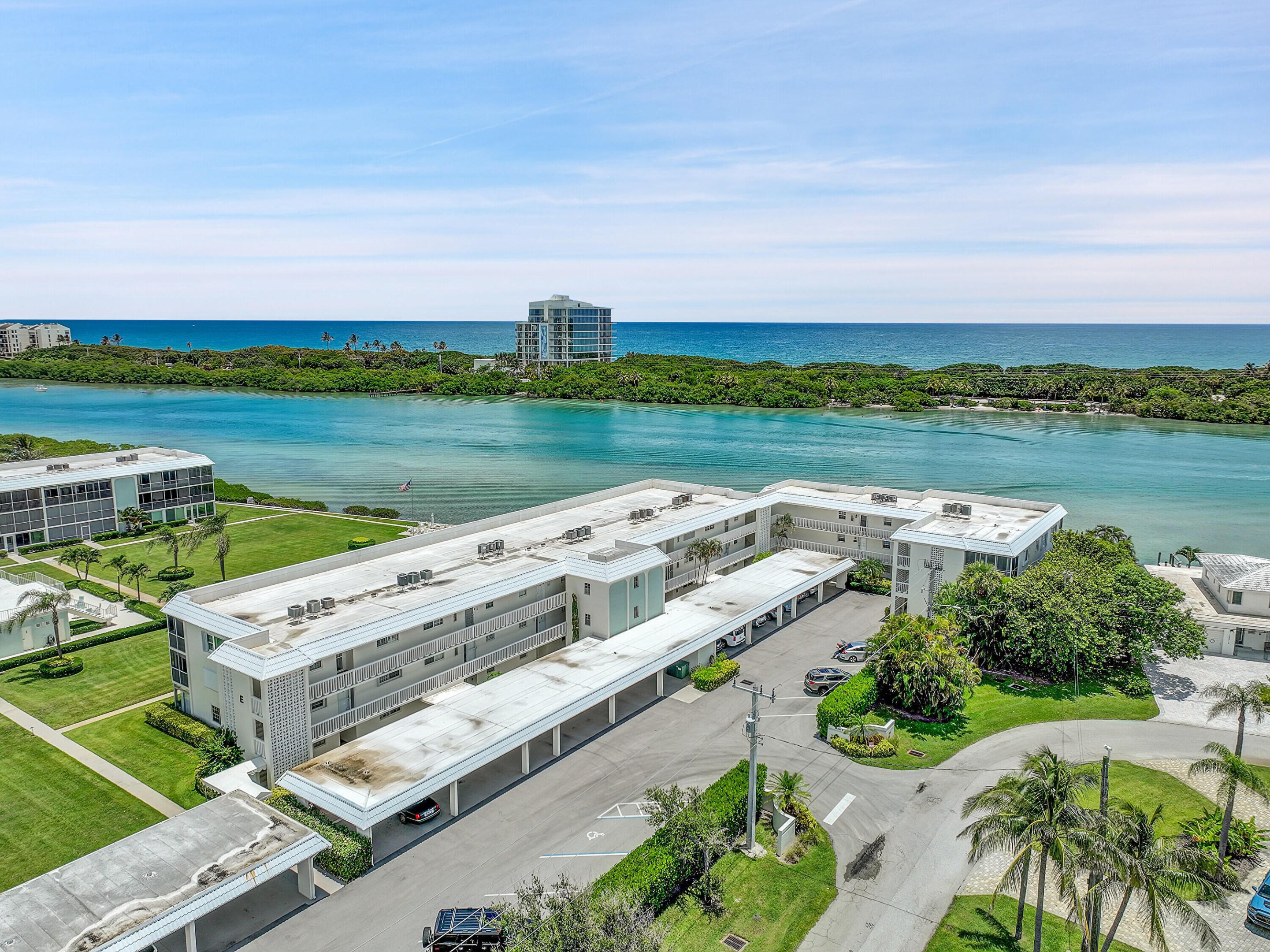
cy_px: 476
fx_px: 880
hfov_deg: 71.6
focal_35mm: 24
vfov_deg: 56.8
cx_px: 635
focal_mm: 12.3
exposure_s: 1/4000
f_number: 2.8
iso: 100
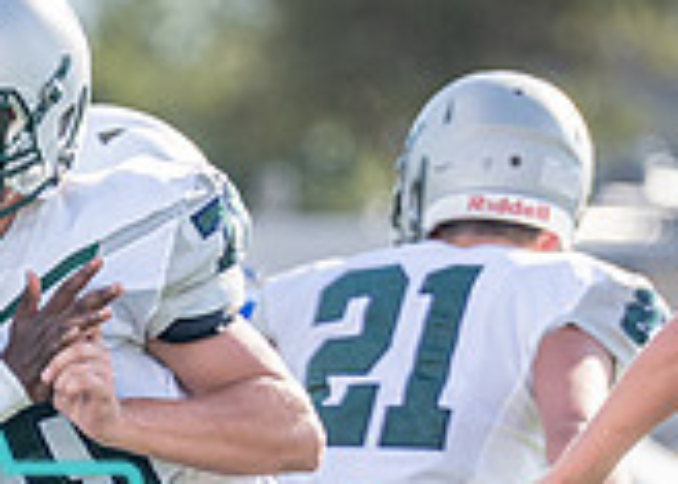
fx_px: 24310
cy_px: 431
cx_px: 70
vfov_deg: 1.1
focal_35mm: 1263
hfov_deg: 1.6
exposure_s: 1/2000
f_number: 2.8
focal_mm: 200
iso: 100
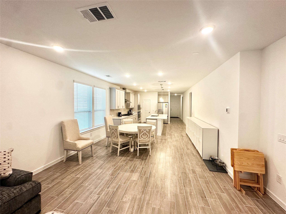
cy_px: 107
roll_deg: -1.2
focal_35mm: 14
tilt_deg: +1.0
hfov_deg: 102.1
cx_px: 143
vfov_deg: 85.7
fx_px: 116
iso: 160
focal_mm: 2.22
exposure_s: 1/120
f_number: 2.2
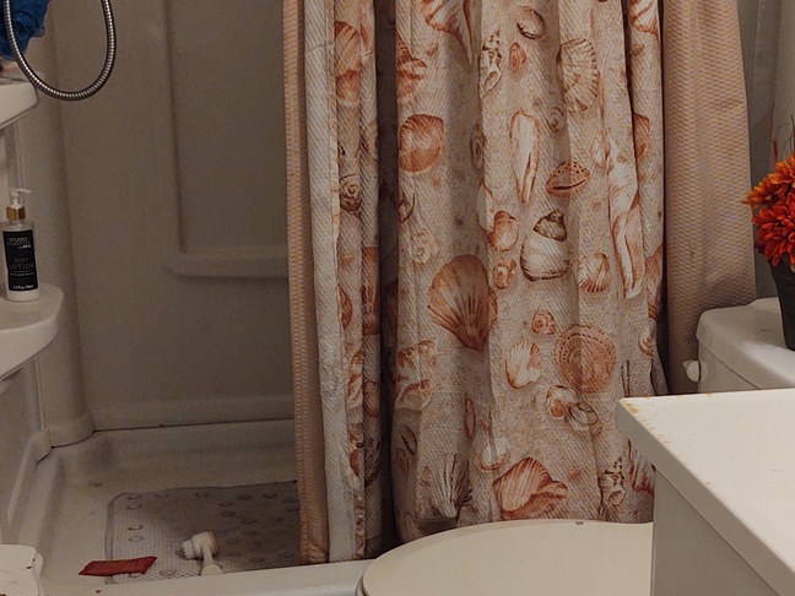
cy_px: 358
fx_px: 1378
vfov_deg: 24.4
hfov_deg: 31.9
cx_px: 540
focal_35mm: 60
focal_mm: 4.75
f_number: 1.7
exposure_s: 1/60
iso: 259
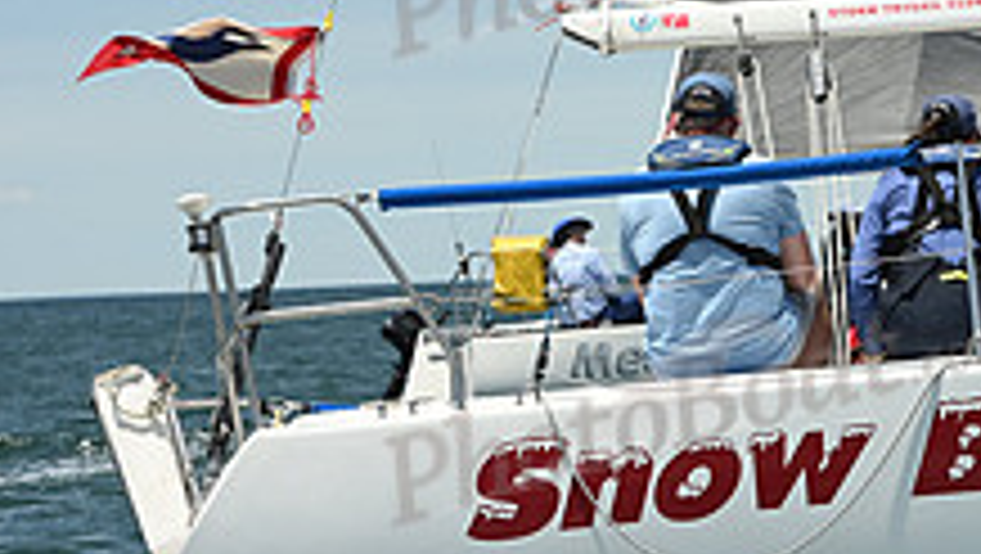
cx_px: 1256
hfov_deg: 7.0
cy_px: 110
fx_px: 7966
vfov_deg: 4.0
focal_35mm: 306
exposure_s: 1/1000
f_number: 10
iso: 320
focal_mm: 110
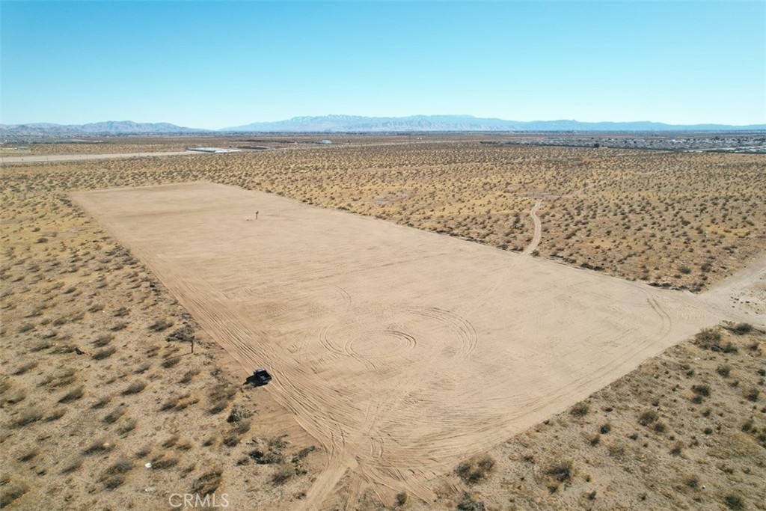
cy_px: 256
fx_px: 468
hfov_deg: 78.6
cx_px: 383
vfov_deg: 57.2
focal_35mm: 22
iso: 100
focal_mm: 8.38
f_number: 2.8
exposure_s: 1/350
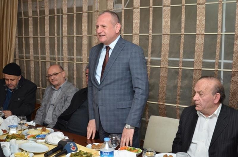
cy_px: 78
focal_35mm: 51
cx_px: 119
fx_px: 336
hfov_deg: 39.0
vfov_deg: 26.4
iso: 1000
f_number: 4.2
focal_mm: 34
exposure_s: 1/250
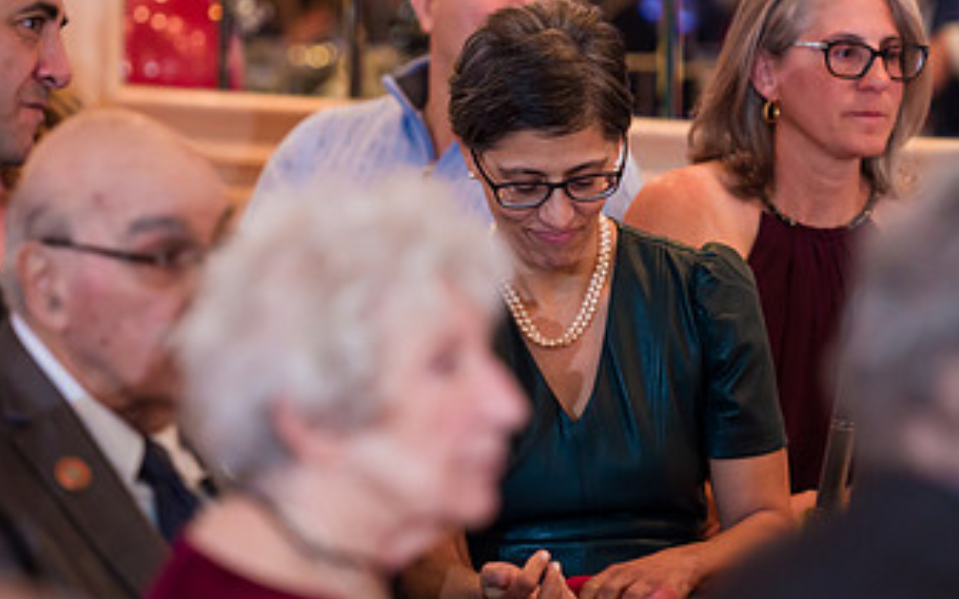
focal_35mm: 303
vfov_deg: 4.3
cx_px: 517
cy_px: 185
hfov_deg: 6.9
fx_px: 7919
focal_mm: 170
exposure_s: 1/200
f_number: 3.2
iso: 1250
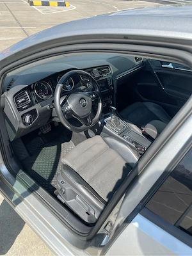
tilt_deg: -35.8
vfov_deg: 67.3
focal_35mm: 26
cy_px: 128
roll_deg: -3.4
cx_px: 96
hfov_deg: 53.1
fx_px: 192
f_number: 1.6
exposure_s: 1/1642
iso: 50
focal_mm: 4.2
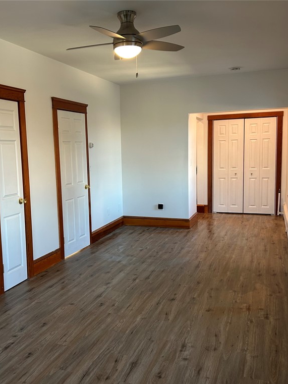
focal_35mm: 35
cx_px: 112
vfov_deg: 52.6
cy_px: 193
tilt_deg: -6.1
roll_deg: +2.5
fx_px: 388
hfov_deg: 40.5
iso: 64
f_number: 1.5
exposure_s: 1/60
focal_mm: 5.7
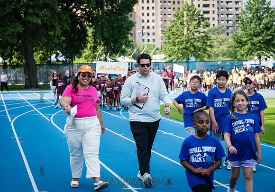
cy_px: 93
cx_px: 138
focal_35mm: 91
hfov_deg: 22.1
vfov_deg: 15.5
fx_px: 704
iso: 100
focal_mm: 85
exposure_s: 1/160
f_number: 5
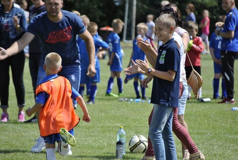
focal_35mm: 300
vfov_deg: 4.6
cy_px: 80
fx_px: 1987
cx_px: 119
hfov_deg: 6.9
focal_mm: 200
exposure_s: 1/640
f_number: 5.6
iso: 200
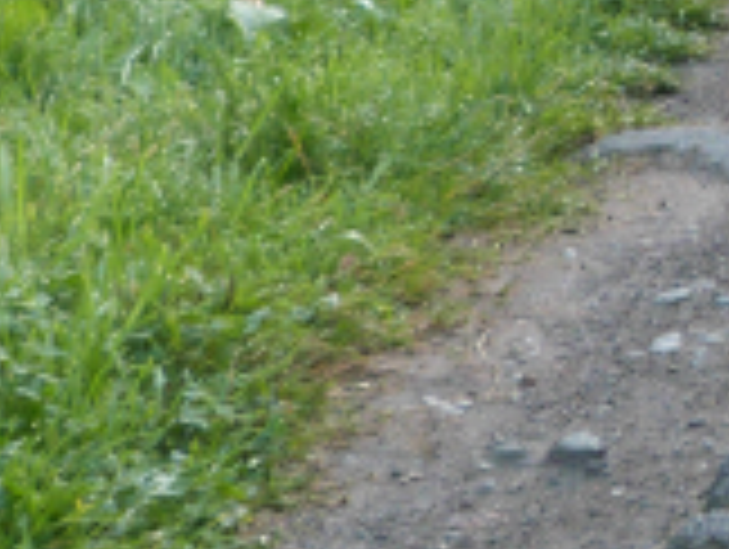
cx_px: 1323
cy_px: -376
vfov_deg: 7.8
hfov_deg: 10.1
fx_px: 3902
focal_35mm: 185
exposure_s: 1/60
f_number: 3.1
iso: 125
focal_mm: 7
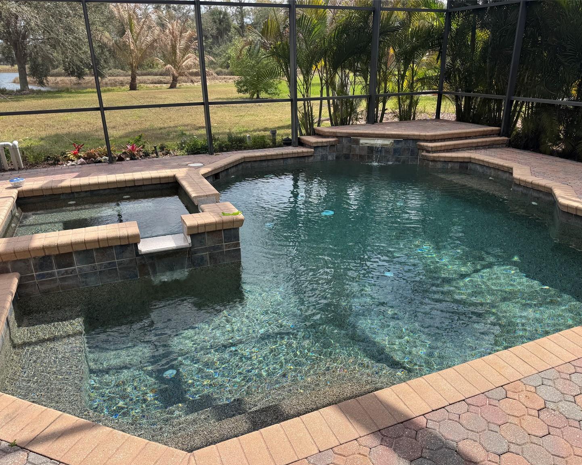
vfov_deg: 54.9
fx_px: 448
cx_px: 297
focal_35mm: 26
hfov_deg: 66.0
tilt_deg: -20.5
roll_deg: +1.3
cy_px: 242
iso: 80
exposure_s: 1/2041
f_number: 1.78
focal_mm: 6.76
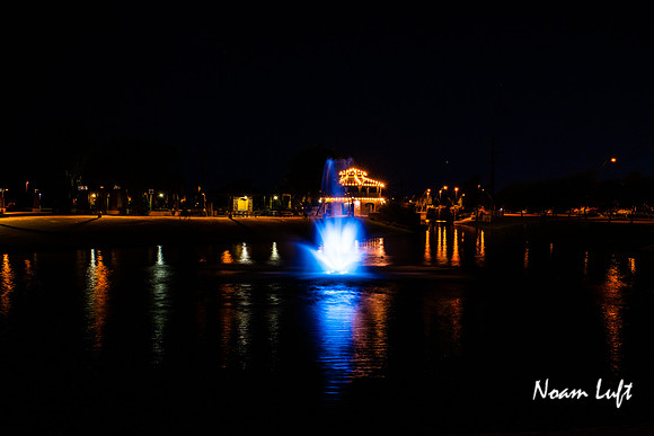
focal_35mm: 42
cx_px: 327
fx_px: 763
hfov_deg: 46.4
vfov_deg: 31.9
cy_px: 218
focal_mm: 42
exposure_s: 3
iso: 200
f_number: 14
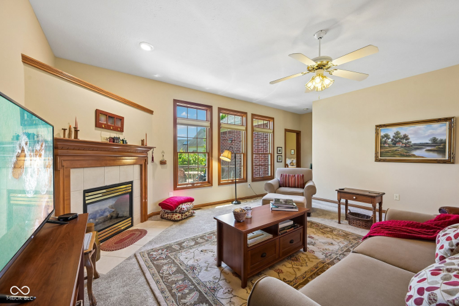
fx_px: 178
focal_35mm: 14
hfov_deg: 104.3
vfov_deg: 81.2
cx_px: 230
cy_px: 153
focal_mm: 14
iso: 320
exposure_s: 1/15
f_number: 8
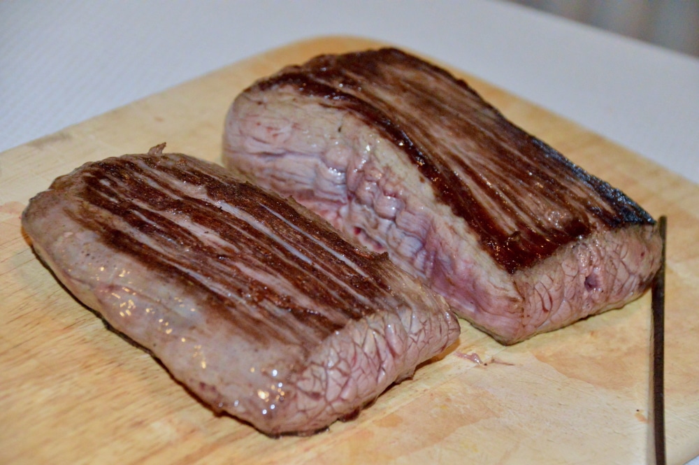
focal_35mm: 158
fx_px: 3056
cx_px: 350
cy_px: 232
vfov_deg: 8.7
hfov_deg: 13.1
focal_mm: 105
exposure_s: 1/160
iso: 6400
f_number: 9
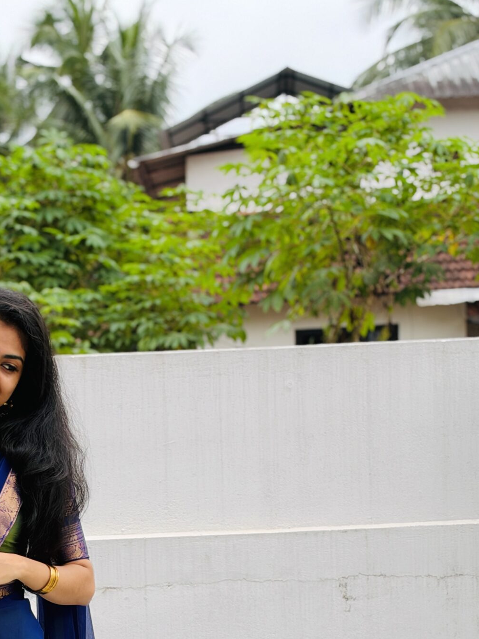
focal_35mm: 92
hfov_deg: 15.8
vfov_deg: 20.7
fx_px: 1697
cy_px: 609
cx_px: 22
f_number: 1.8
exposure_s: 1/121
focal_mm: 6.93
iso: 64
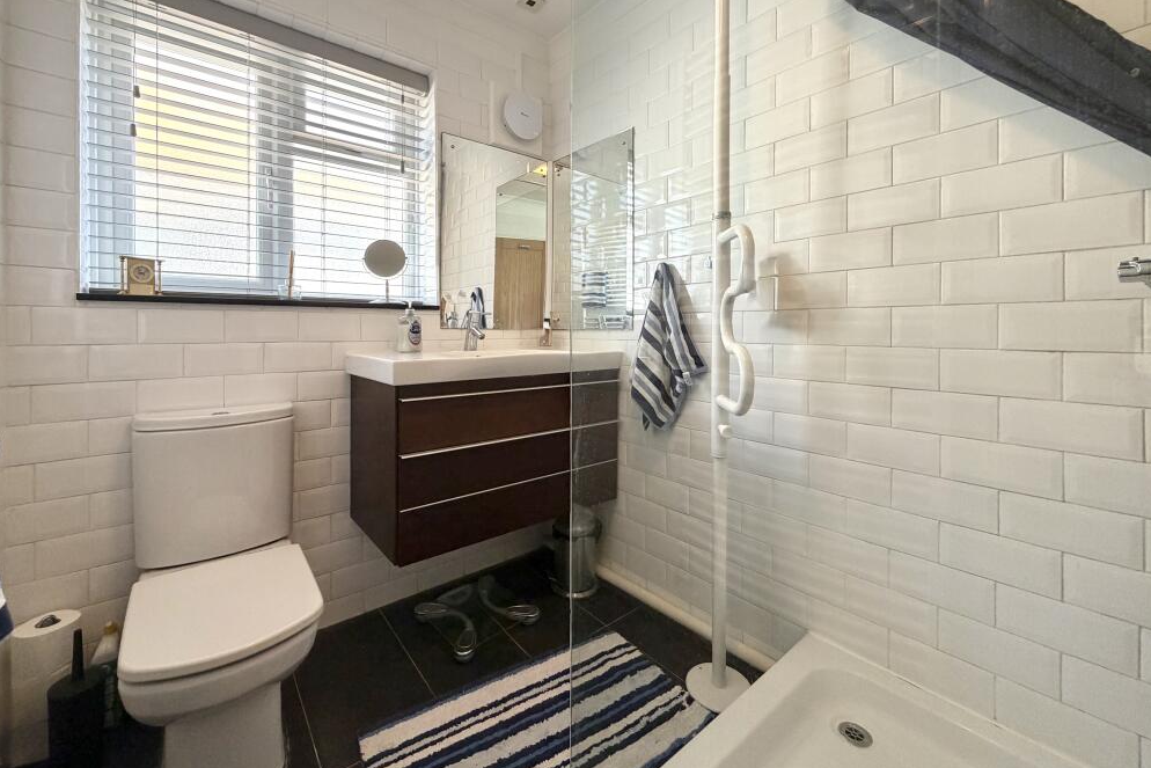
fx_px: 480
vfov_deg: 76.9
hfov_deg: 100.4
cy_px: 329
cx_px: 571
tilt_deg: -0.3
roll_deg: +0.4
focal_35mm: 15
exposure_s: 1/121
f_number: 2.2
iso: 250
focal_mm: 2.22
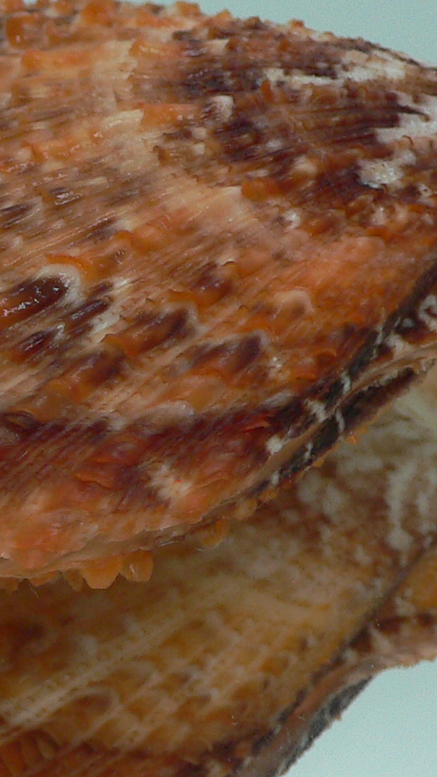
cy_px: 350
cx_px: 80
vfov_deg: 24.5
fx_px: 1793
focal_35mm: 87
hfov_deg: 13.8
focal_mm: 4.6
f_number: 2.8
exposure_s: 1/60
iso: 100
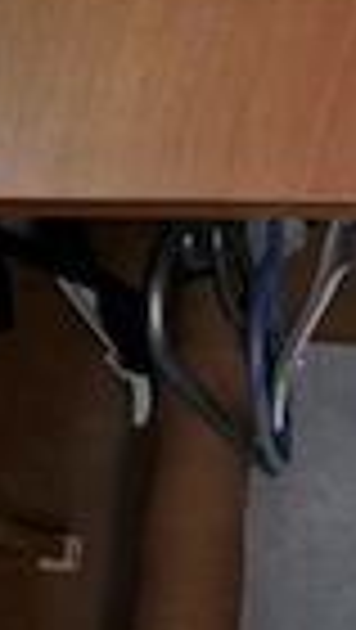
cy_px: 184
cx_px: 550
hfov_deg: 13.9
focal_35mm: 81
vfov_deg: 26.0
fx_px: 1356
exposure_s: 1/8
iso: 3200
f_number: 1.8
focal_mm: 5.4
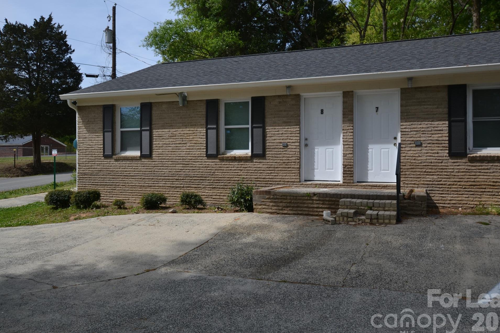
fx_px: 403
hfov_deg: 63.6
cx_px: 260
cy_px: 162
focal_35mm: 29
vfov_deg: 44.9
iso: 100
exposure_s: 1/250
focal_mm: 18
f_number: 8
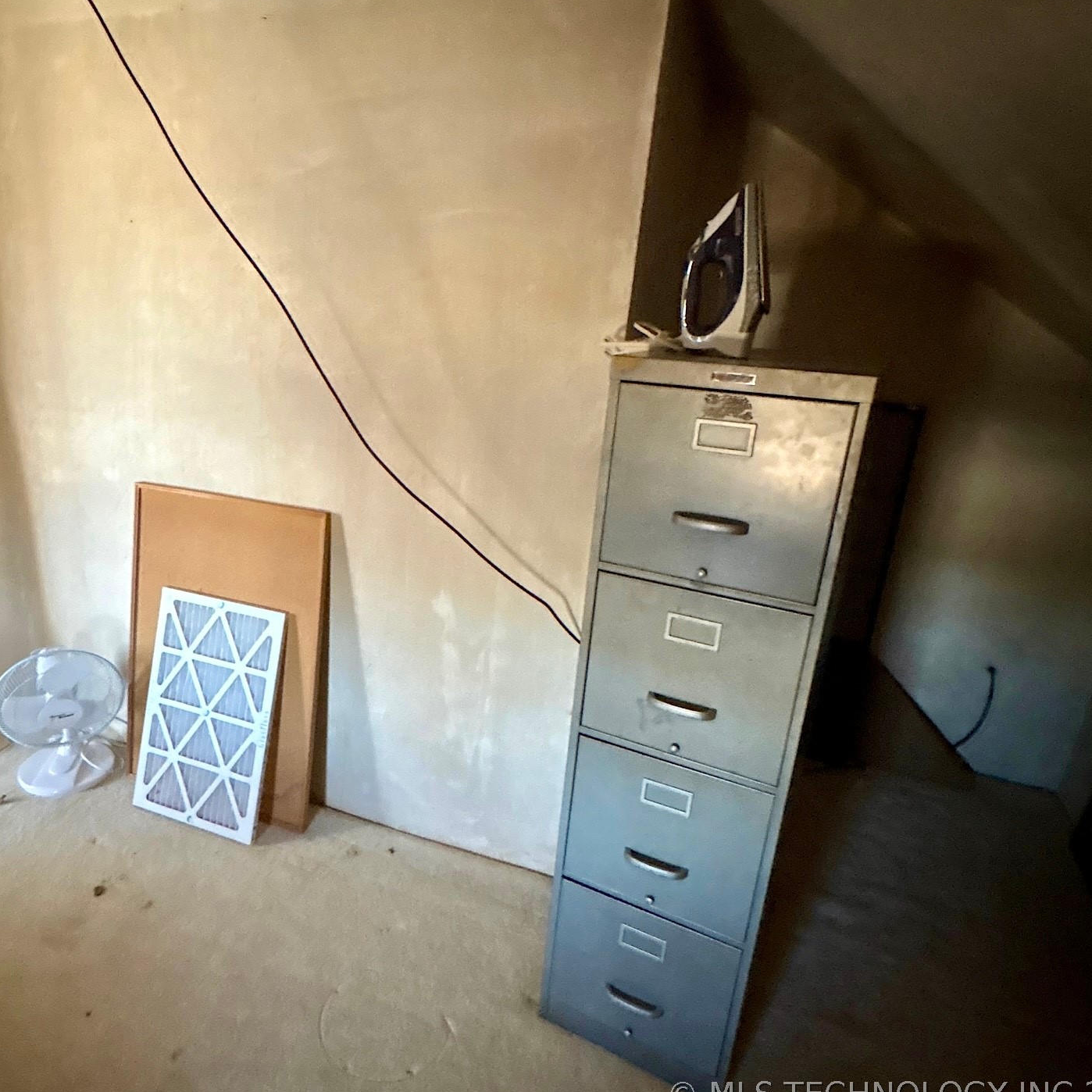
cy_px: 558
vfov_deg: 84.0
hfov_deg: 82.7
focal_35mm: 17
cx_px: 423
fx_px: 607
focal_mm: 2.22
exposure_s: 1/50
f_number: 2.2
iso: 1000
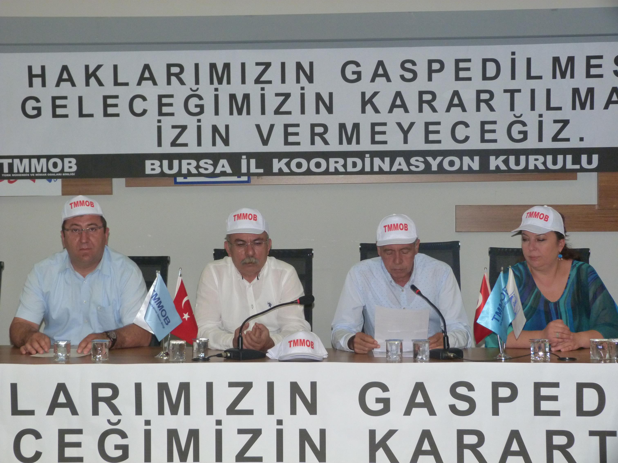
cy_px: 232
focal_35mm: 63
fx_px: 1125
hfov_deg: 30.7
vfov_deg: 23.3
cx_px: 309
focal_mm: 11.3
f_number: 3.3
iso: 320
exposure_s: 1/60
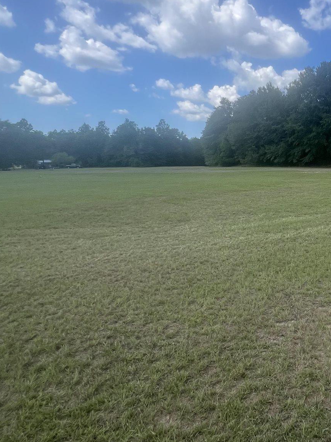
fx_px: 331
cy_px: 216
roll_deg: -0.2
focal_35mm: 26
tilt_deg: -9.7
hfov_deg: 48.2
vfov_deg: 67.3
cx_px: 290
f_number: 1.8
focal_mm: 1.57
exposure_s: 1/1043
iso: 32
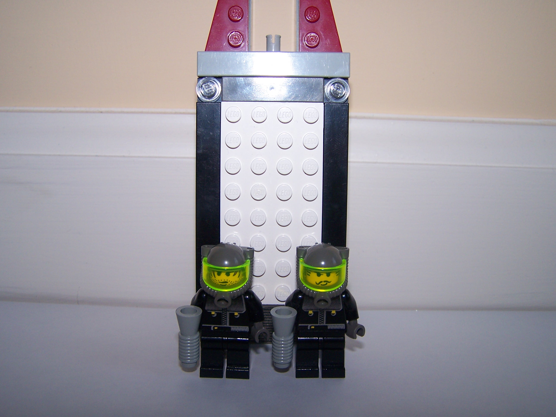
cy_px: 208
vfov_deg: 37.7
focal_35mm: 38
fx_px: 610
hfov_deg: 49.0
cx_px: 278
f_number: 2.8
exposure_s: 1/50
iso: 80
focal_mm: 6.3
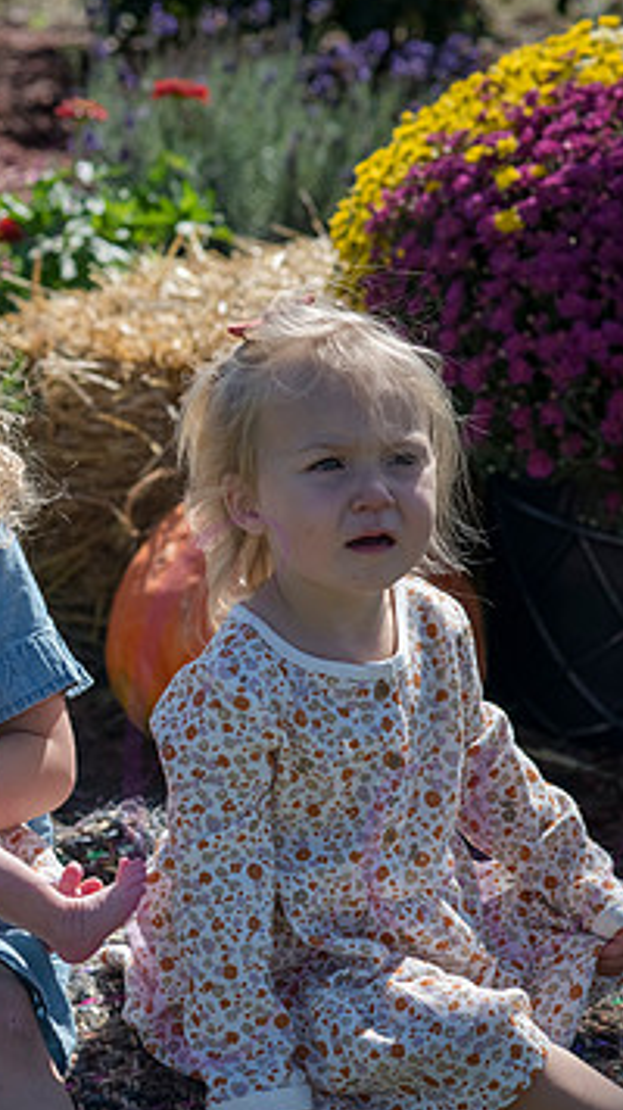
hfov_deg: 8.3
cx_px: 34
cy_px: 578
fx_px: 4262
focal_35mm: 145
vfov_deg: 14.8
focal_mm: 85
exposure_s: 1/1250
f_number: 6.3
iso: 400
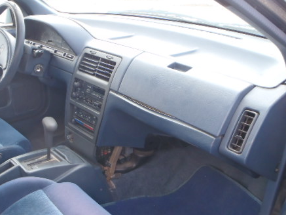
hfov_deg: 44.8
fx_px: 339
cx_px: 86
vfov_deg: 35.1
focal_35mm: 41
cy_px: 127
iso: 100
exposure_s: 1/50
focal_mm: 5
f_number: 3.5
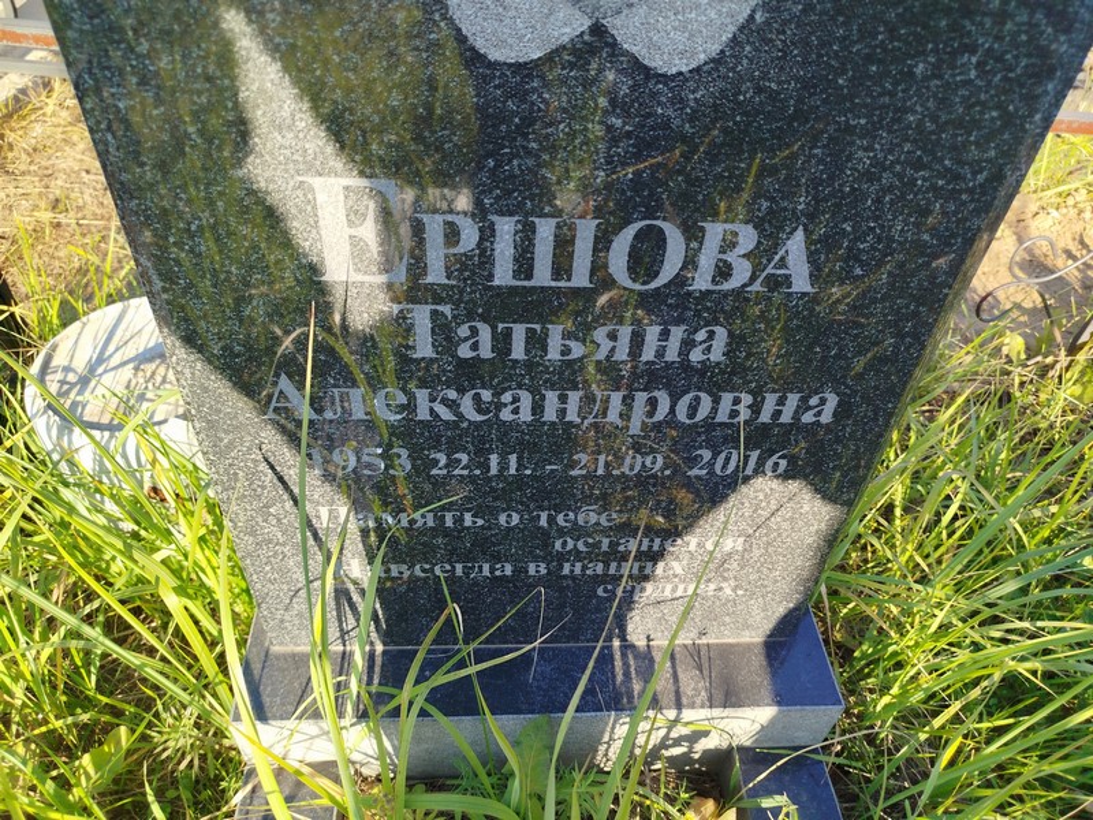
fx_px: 758
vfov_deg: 56.8
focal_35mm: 24
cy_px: 410
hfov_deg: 71.6
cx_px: 546
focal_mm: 5.31
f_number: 1.7
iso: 50
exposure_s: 1/229
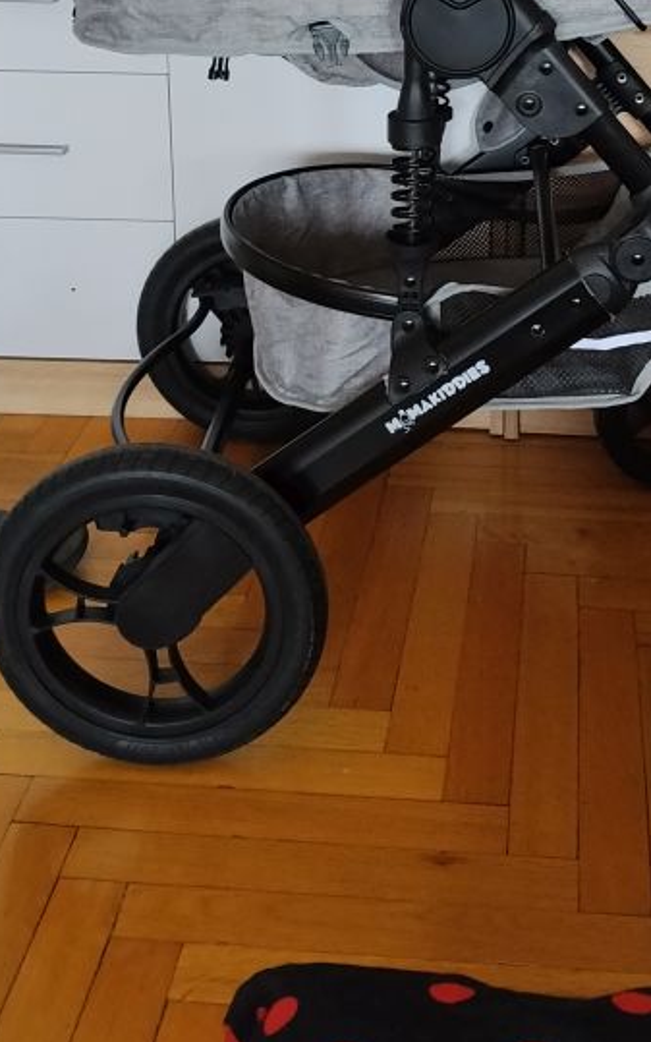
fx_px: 1618
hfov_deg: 22.6
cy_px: 101
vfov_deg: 33.7
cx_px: 450
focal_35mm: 57
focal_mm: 3.96
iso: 320
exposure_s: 1/33
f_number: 1.8
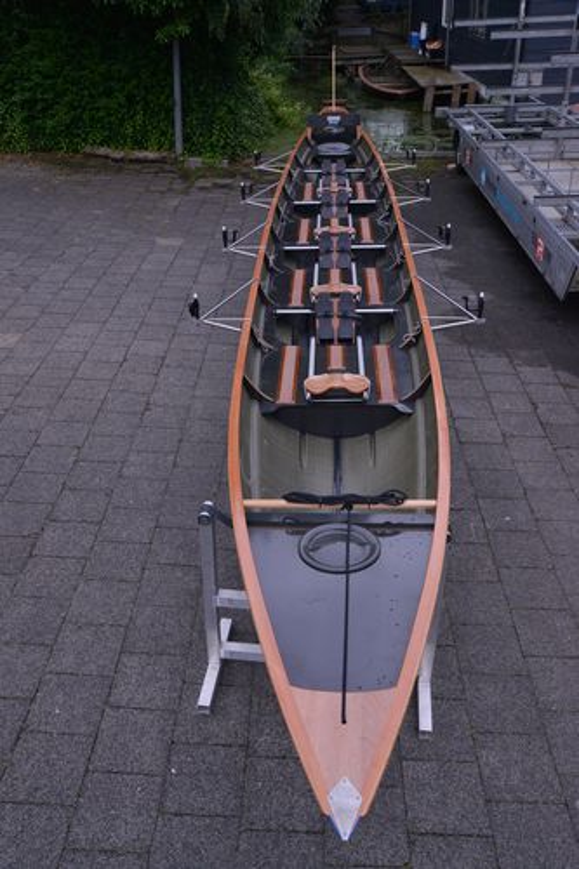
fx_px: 821
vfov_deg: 55.8
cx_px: 290
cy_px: 434
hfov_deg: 38.9
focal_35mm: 34
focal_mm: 34
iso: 1250
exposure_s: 1/500
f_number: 8
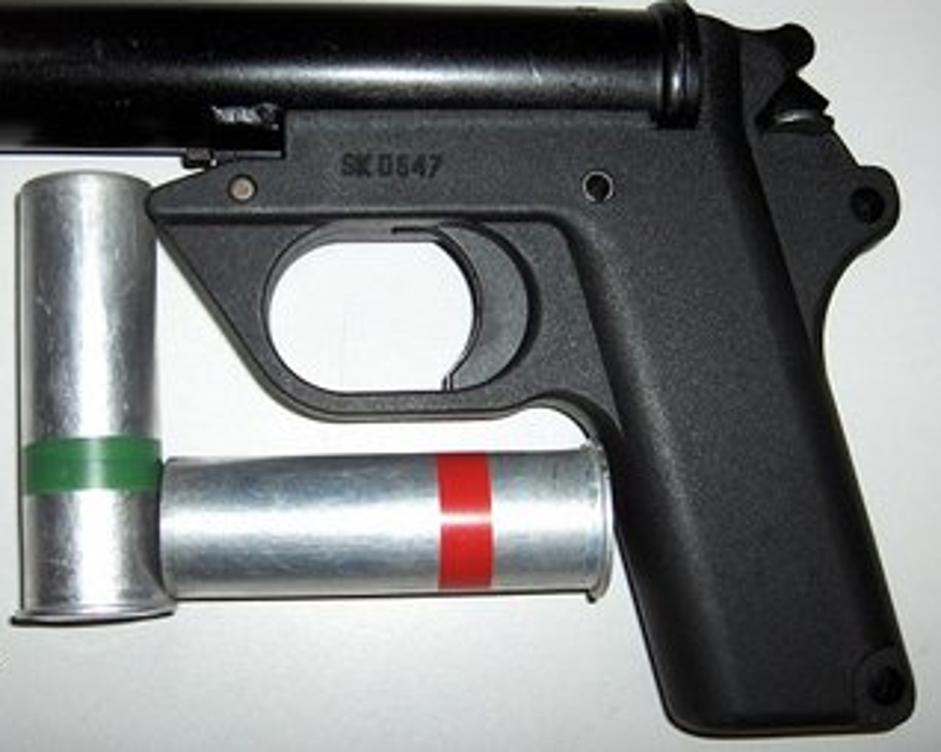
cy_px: 311
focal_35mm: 48
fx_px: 1336
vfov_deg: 31.4
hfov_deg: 38.7
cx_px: 414
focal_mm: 8
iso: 100
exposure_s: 1/60
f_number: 4.8
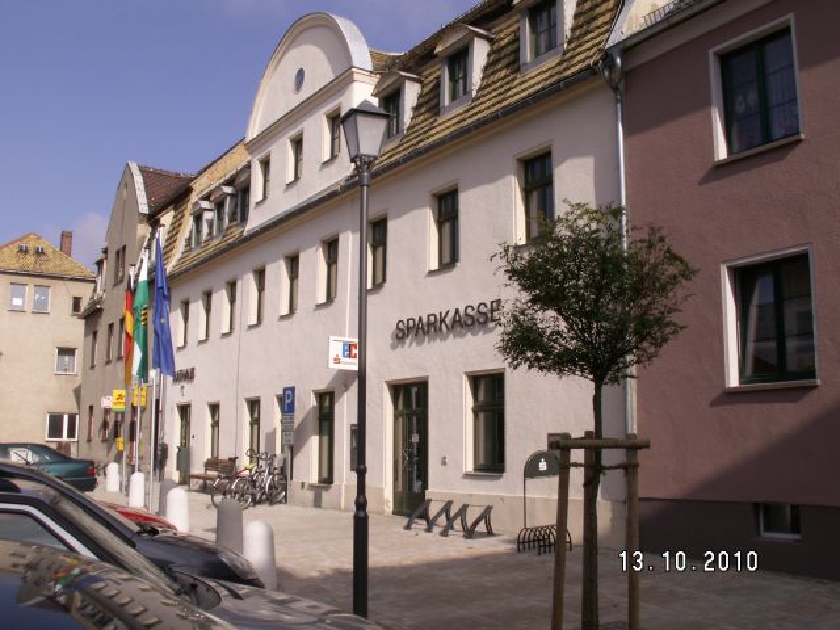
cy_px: 315
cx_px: 420
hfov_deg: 52.6
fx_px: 849
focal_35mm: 35
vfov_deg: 40.7
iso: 50
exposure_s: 1/250
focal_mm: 5.86
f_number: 8
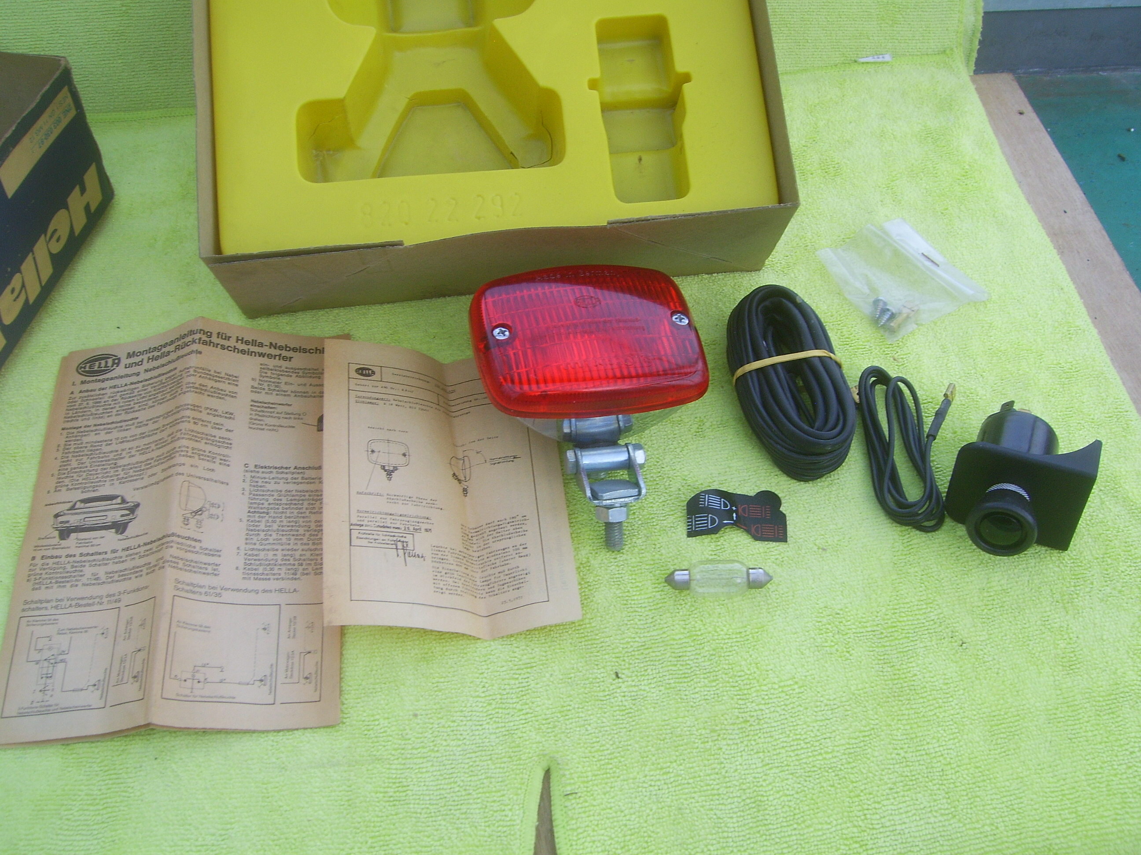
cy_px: 428
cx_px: 570
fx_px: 1253
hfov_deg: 49.0
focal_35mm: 38
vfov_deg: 37.7
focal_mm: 7.8
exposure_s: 1/100
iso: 50
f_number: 4.5
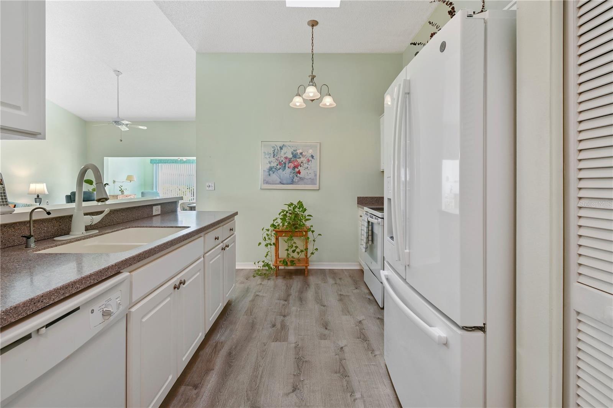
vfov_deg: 77.3
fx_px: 255
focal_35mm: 15
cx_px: 306
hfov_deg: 100.4
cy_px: 204
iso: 100
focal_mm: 10
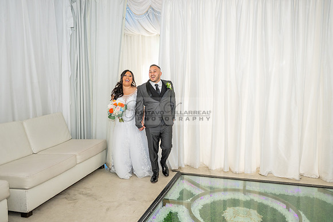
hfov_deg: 60.3
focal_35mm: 31
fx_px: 287
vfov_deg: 42.3
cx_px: 166
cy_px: 111
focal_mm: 31
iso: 800
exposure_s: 1/160
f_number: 3.2
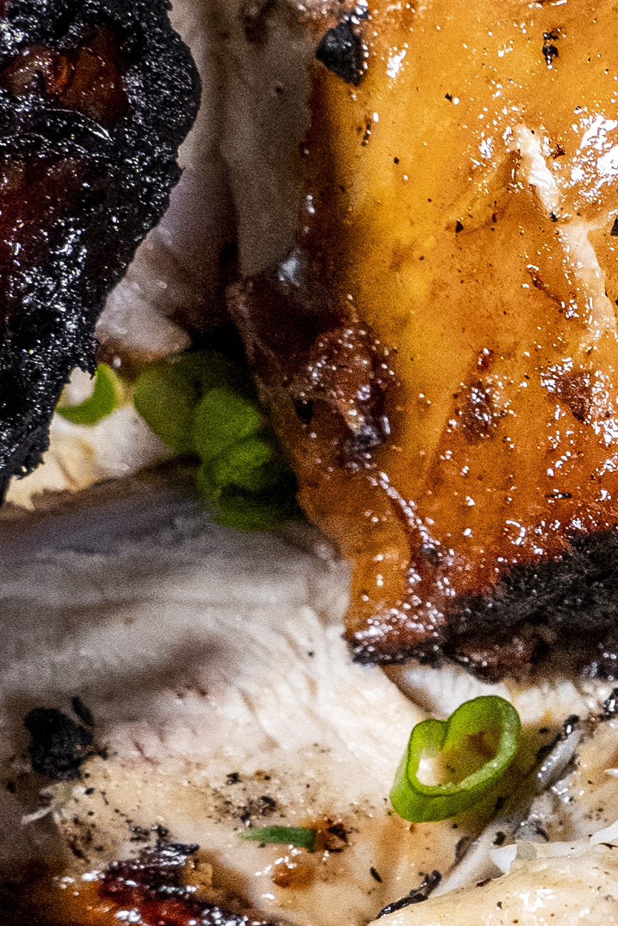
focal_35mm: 162
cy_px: 721
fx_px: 4171
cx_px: 1064
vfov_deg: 12.6
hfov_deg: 8.2
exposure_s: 1/160
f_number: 6.3
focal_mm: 35
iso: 6400
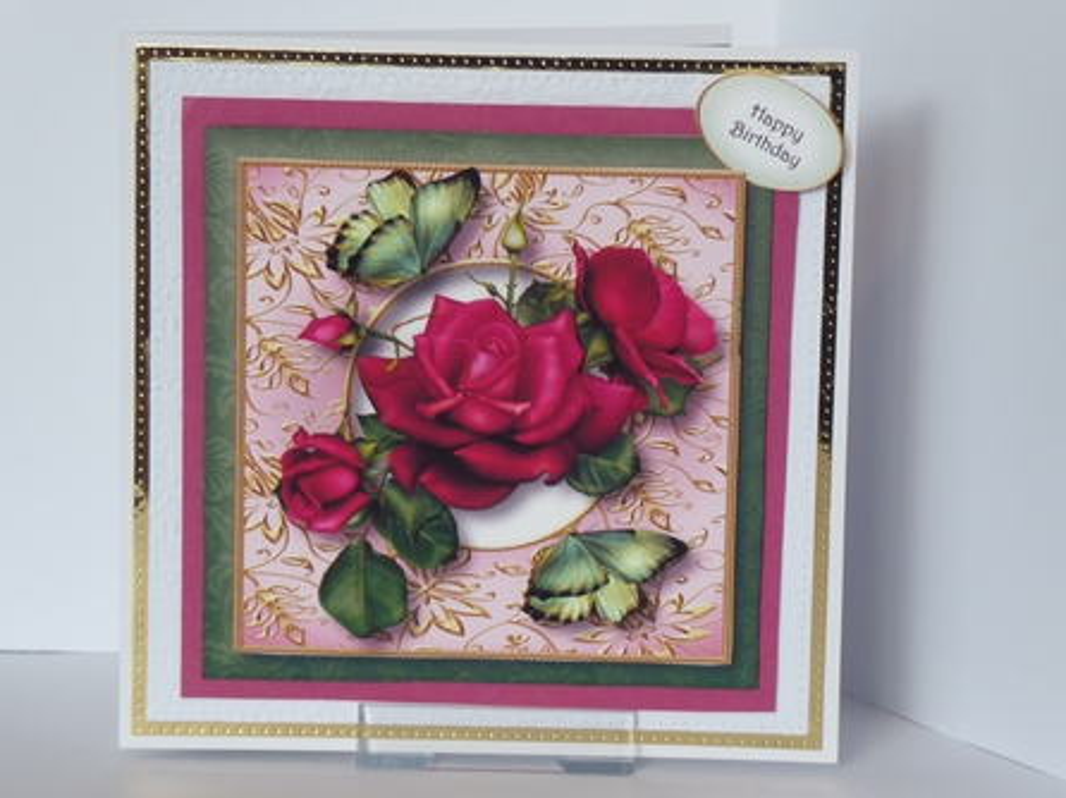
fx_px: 3632
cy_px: 398
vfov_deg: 12.5
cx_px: 533
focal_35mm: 118
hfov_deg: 16.7
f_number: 5.1
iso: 400
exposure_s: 1/30
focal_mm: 19
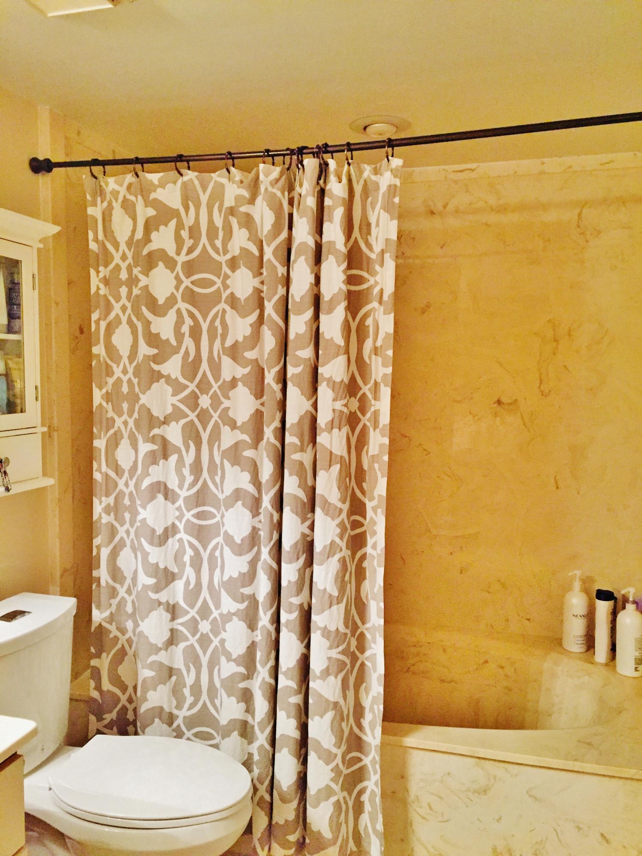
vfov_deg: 61.7
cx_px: 321
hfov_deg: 48.2
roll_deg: +0.0
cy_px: 428
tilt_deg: -4.8
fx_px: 717
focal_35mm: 29
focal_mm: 4.15
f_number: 2.2
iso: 200
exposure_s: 1/30
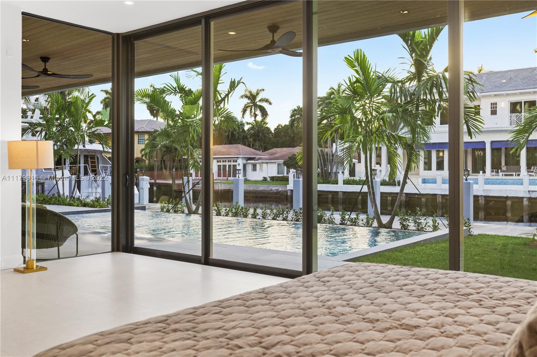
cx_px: 268
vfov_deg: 37.8
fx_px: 521
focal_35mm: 35
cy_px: 178
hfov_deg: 54.5
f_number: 5.6
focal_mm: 35
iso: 100
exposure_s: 1/5
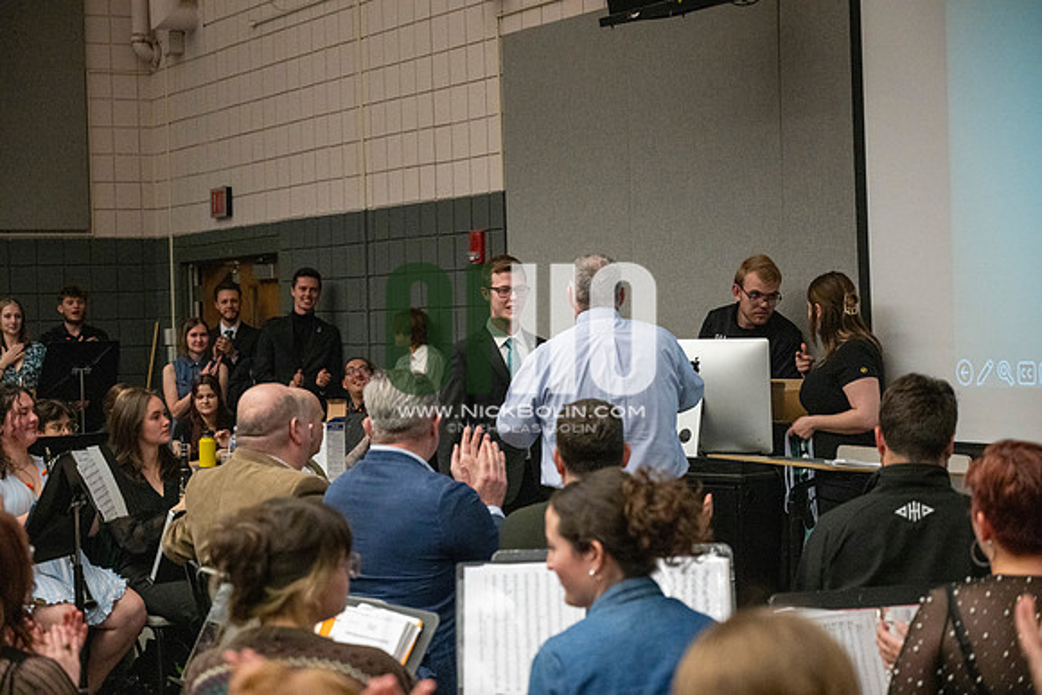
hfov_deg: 28.8
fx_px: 2026
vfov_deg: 19.5
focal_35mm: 70
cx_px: 521
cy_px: 348
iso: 10000
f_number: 4
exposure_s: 1/500
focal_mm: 70
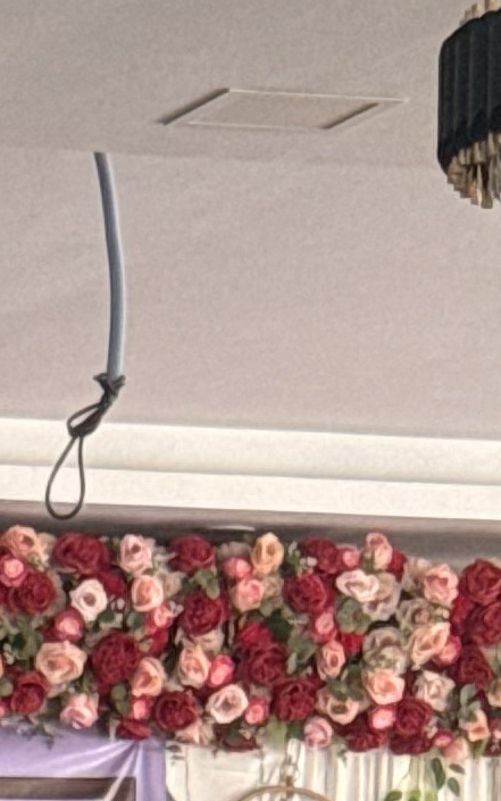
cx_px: -561
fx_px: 6353
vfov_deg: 7.1
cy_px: 1254
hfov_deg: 4.4
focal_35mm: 291
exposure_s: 1/60
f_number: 1.78
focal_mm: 6.76
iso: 160
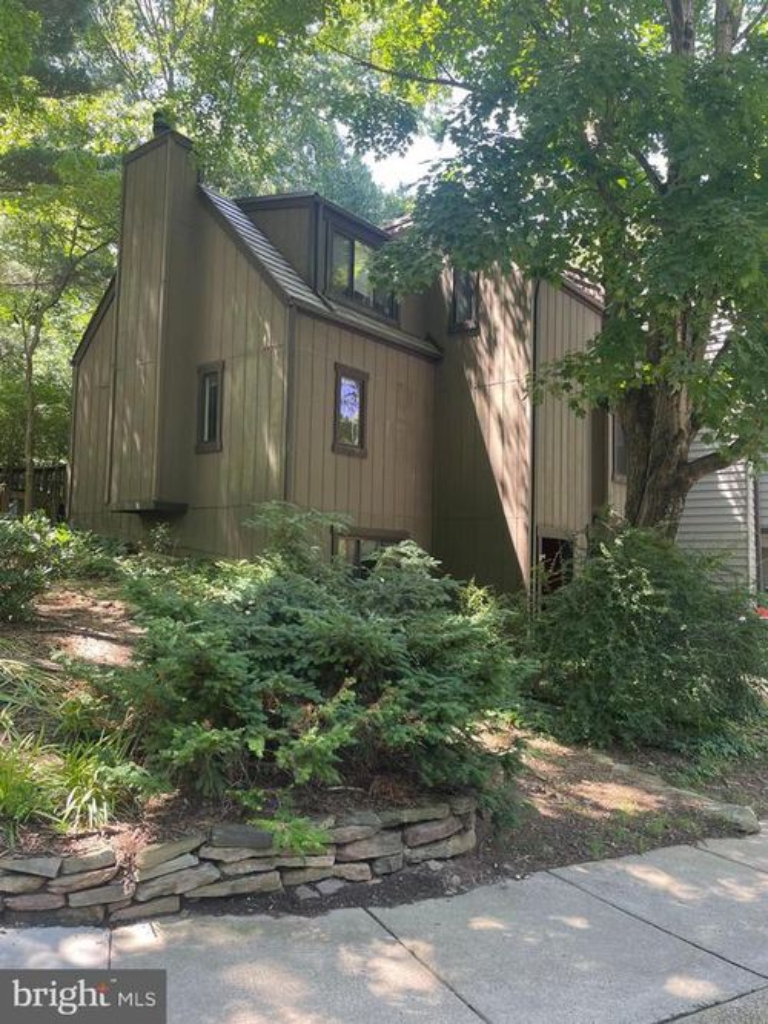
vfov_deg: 67.3
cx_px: 384
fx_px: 769
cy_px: 512
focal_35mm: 26
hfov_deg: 53.0
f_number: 1.6
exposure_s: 1/121
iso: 64
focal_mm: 4.2
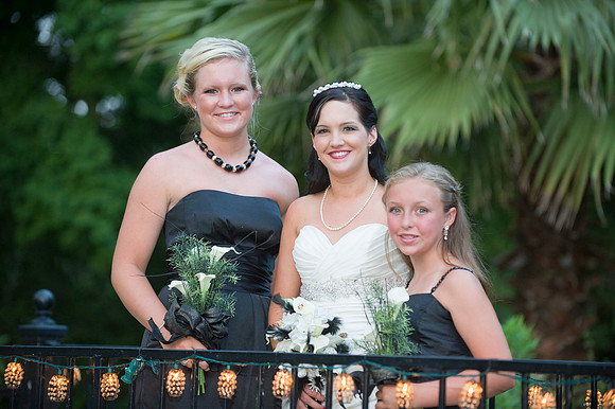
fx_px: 2219
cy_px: 204
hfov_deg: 15.8
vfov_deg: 10.5
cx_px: 308
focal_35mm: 130
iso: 1250
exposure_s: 1/160
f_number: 2.8
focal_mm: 130
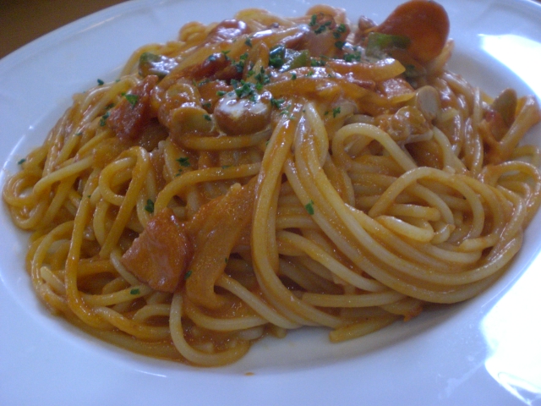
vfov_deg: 37.7
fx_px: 594
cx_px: 270
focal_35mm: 38
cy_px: 203
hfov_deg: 49.0
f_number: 3.1
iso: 400
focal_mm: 6.3
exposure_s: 1/80
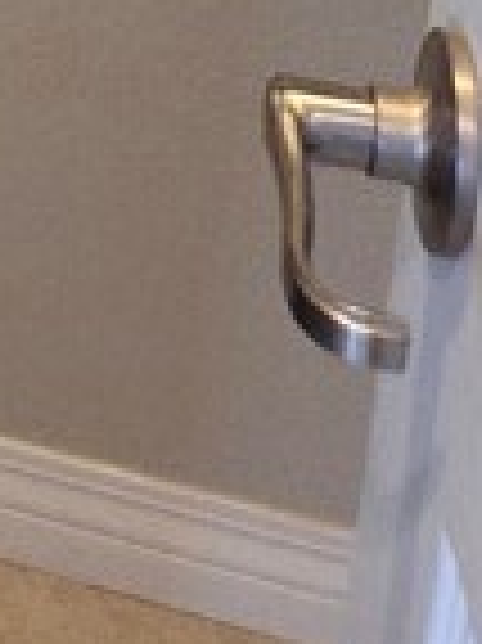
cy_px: -838
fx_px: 3068
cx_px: -1122
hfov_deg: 7.5
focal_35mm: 165
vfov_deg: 10.5
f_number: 1.8
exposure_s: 1/120
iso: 1600
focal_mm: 5.4
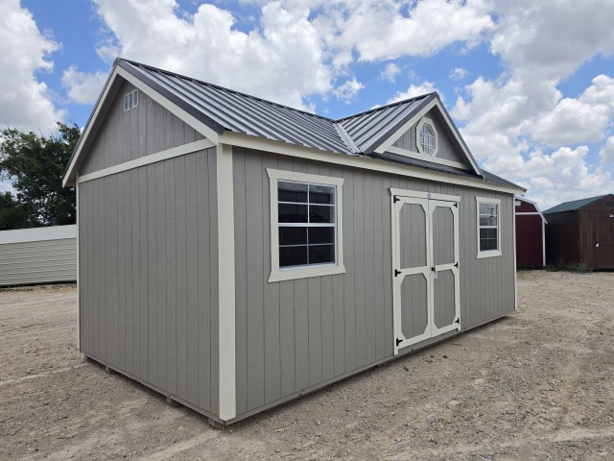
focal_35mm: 23
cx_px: 307
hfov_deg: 73.9
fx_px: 408
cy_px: 230
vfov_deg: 58.9
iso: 50
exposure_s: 1/7939
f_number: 1.4
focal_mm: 6.5
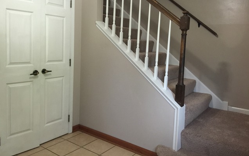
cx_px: 125
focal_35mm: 31
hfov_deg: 61.2
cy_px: 62
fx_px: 210
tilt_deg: -5.6
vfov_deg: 40.4
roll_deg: -3.2
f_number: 2.2
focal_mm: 4.15
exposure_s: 1/15
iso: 100
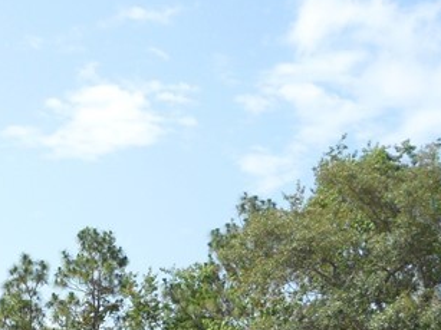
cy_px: 521
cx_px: 83
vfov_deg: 15.0
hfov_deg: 21.5
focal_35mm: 90
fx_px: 1146
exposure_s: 1/750
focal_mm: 4.9
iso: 80
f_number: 3.5
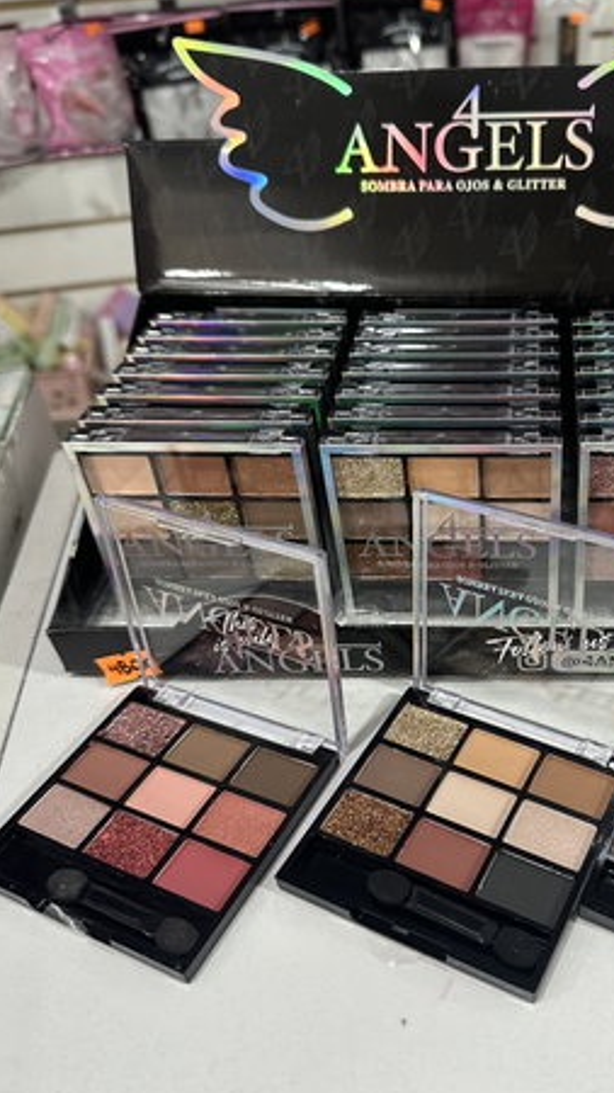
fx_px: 898
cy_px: 553
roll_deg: +2.5
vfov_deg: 62.6
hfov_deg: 36.7
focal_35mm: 31
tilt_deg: -38.9
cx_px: 476
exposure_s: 1/106
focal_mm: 6.86
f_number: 1.78
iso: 250
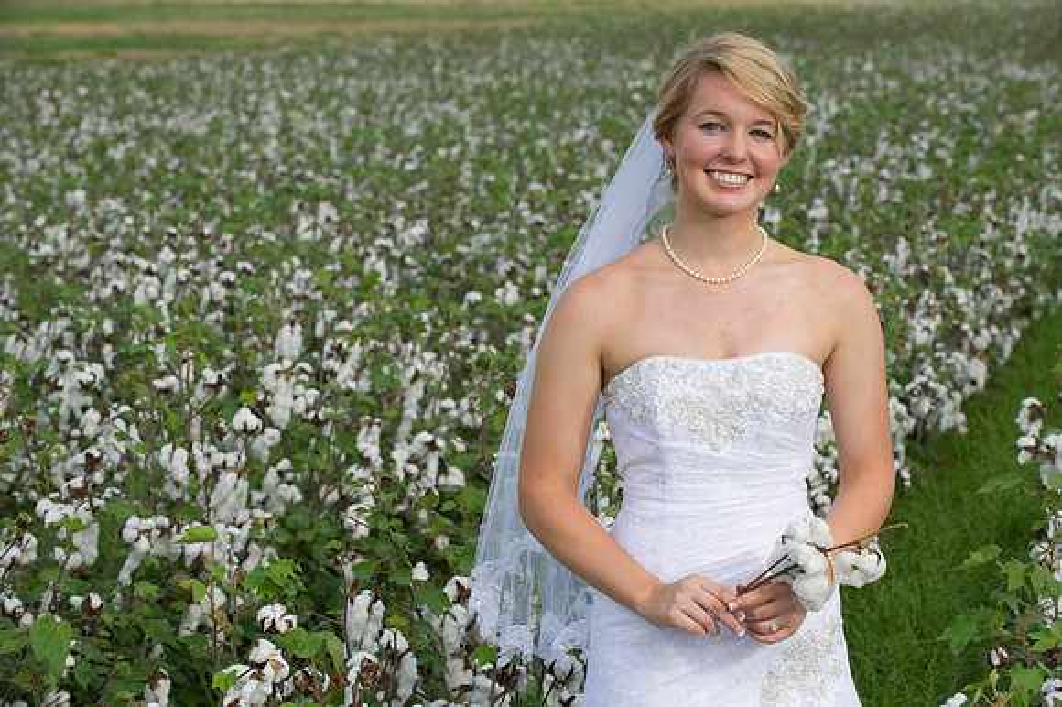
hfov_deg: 17.7
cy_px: 354
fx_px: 3420
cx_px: 531
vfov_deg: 11.8
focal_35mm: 116
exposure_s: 1/160
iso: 200
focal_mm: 116
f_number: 8
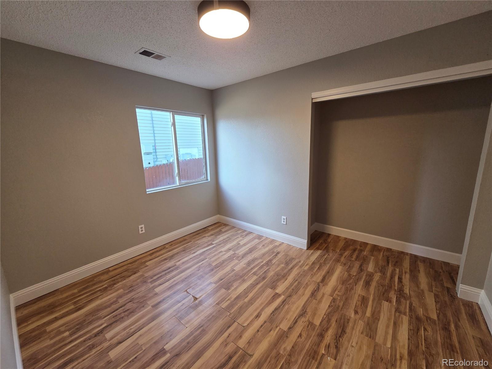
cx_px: 246
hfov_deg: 106.2
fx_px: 185
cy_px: 184
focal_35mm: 13
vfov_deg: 89.9
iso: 200
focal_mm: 2.2
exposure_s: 1/120
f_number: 2.2
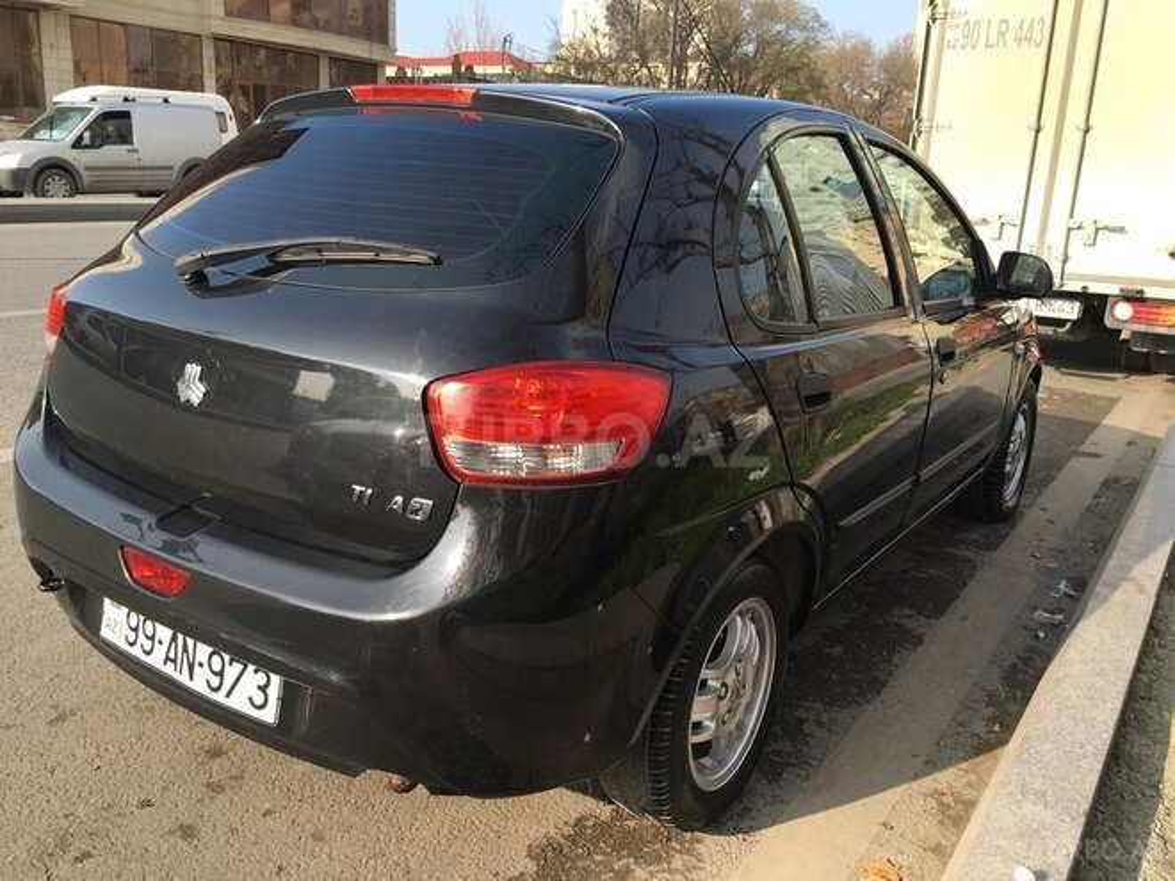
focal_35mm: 29
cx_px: 588
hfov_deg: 61.7
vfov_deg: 48.2
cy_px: 440
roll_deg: -1.5
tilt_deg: -13.5
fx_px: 984
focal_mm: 4.15
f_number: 2.2
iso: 25
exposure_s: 1/484
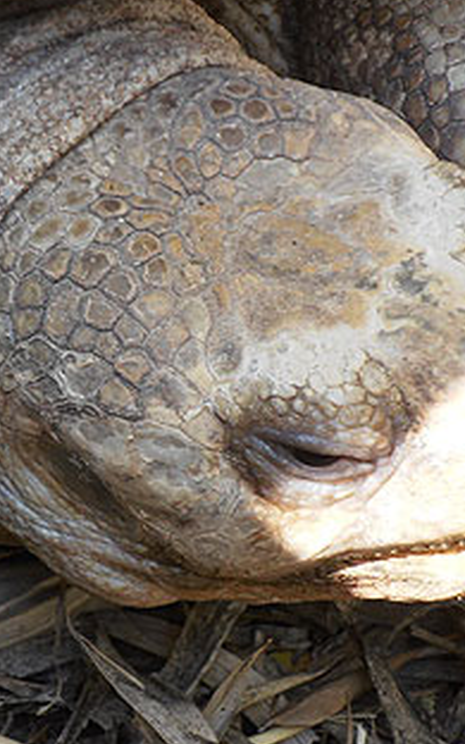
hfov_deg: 3.6
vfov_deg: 5.7
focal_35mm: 367
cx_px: 107
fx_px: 7441
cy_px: 389
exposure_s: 1/60
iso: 125
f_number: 5.7
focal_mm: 42.54
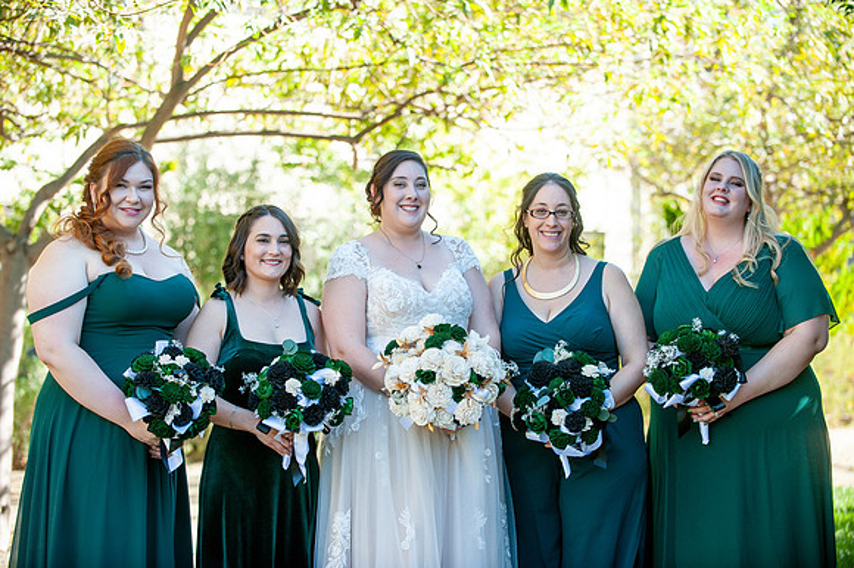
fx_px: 2323
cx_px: 427
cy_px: 284
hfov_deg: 20.8
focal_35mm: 98
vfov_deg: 13.9
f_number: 3.5
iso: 400
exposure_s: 1/800
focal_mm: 98
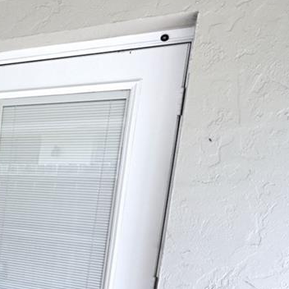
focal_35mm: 54
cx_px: -258
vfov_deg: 30.6
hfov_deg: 20.2
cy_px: 244
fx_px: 510
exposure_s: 1/250
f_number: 4
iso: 250
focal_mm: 14
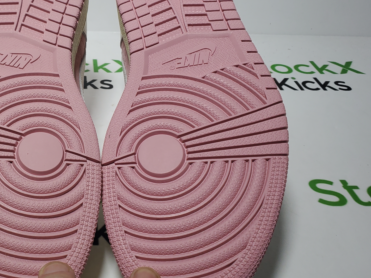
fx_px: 482
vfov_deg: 32.1
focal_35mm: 45
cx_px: 100
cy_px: 115
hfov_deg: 41.0
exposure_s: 1/256
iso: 50
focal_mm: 4.3
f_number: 2.4
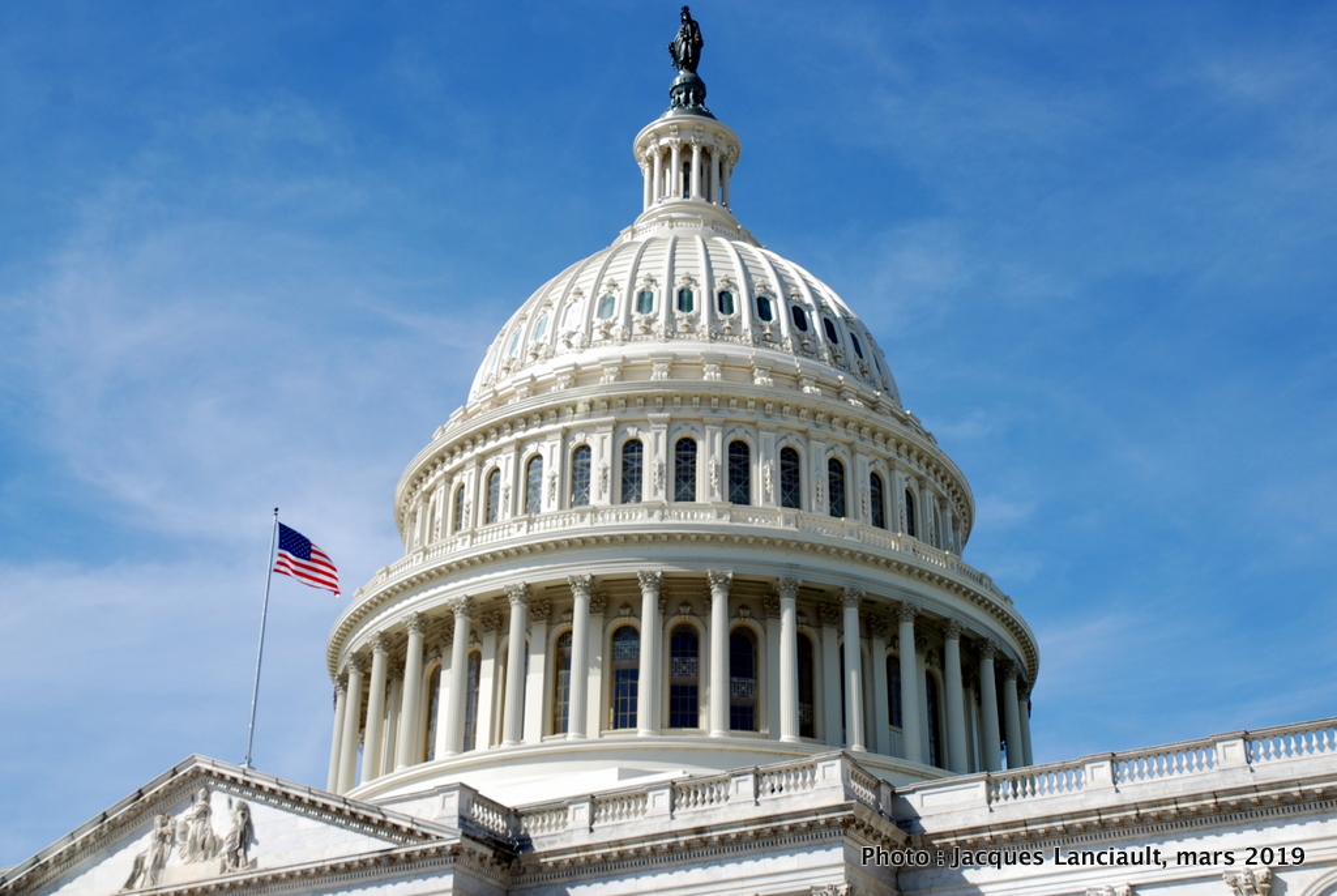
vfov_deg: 29.0
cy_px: 448
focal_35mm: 46
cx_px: 668
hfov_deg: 42.3
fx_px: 1729
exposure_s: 1/250
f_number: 8
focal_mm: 31
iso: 100
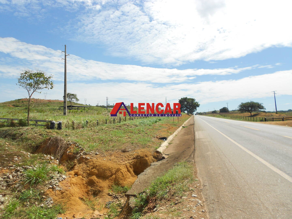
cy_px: 110
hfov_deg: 67.3
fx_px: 219
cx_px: 146
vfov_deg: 53.1
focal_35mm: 26
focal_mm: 4.6
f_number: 3.2
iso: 80
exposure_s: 1/1000
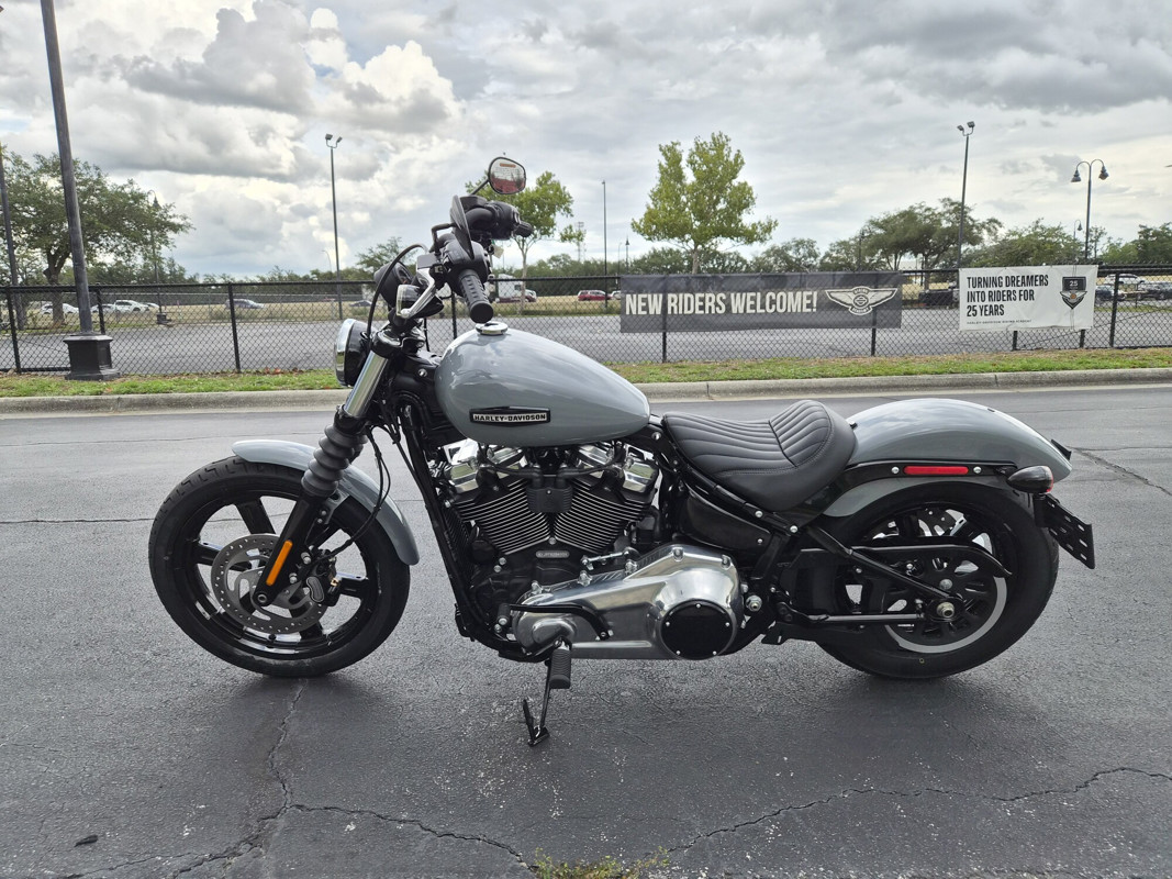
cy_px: 440
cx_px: 586
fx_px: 779
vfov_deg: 58.9
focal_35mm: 23
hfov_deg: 73.9
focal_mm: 5.4
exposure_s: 1/2036
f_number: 1.8
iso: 80
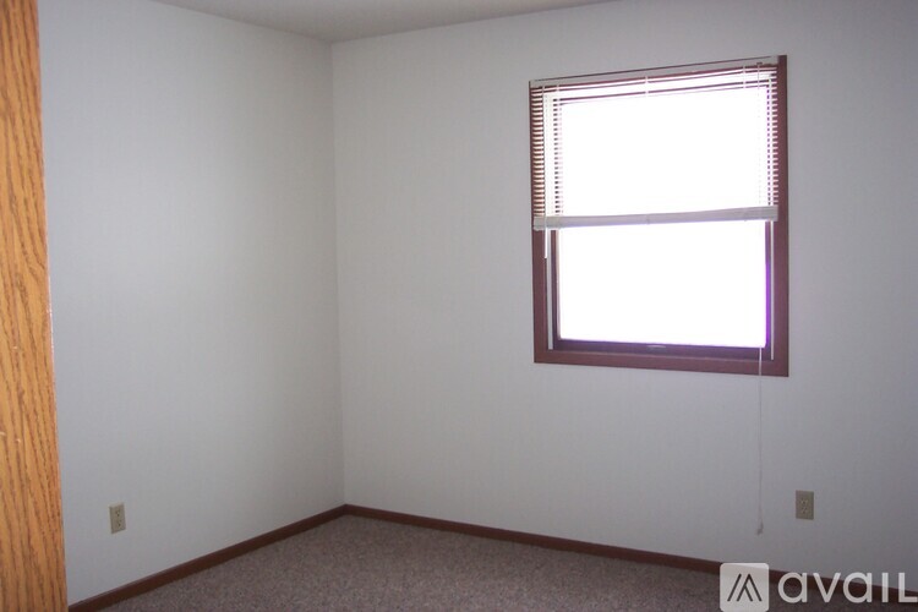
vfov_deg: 35.1
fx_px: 969
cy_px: 306
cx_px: 459
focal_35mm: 38
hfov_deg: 50.7
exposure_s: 1/45
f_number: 2.8
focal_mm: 8
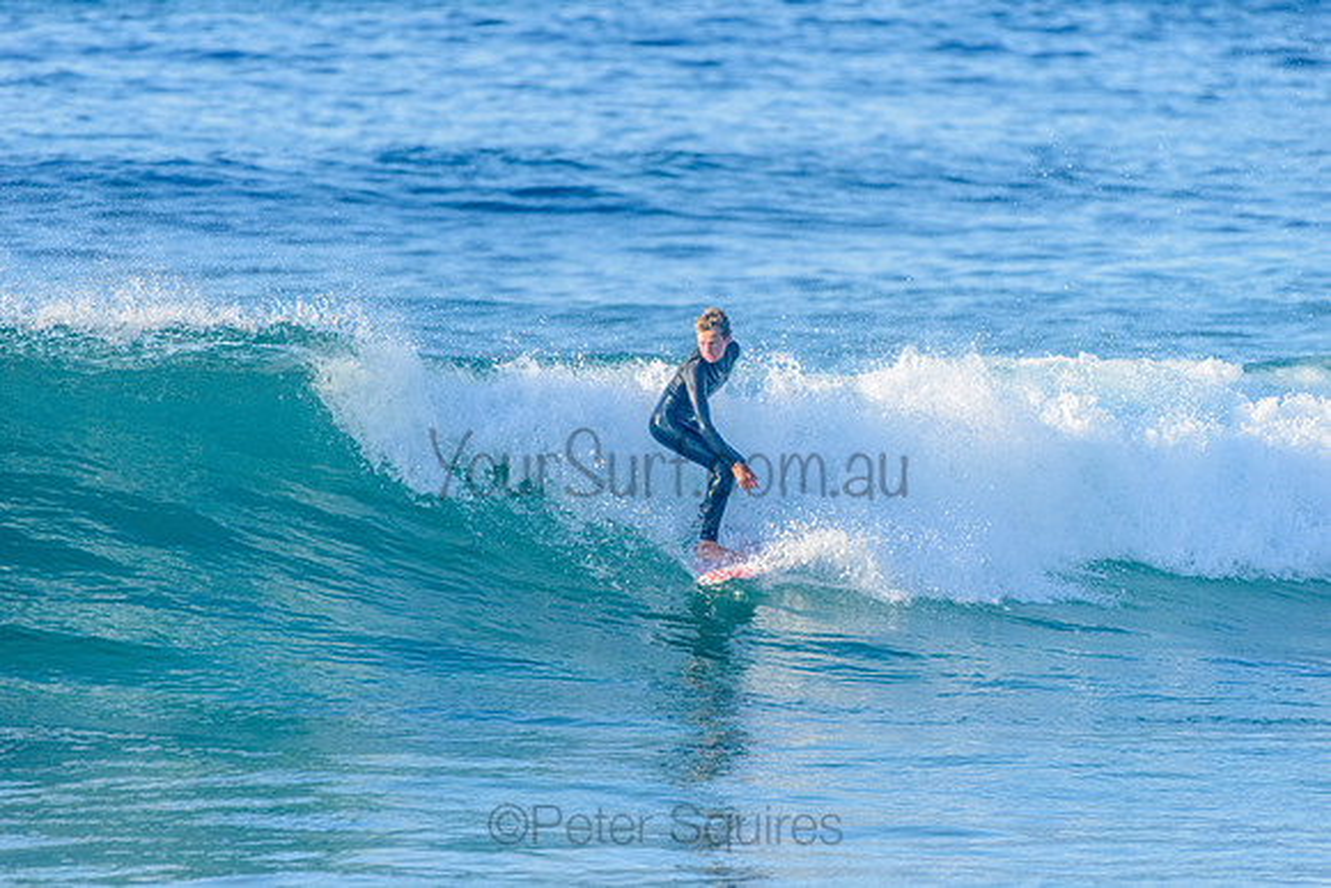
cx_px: 666
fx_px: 18490
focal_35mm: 500
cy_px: 444
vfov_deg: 2.8
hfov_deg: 4.1
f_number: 5.6
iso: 500
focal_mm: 500
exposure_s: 1/2000
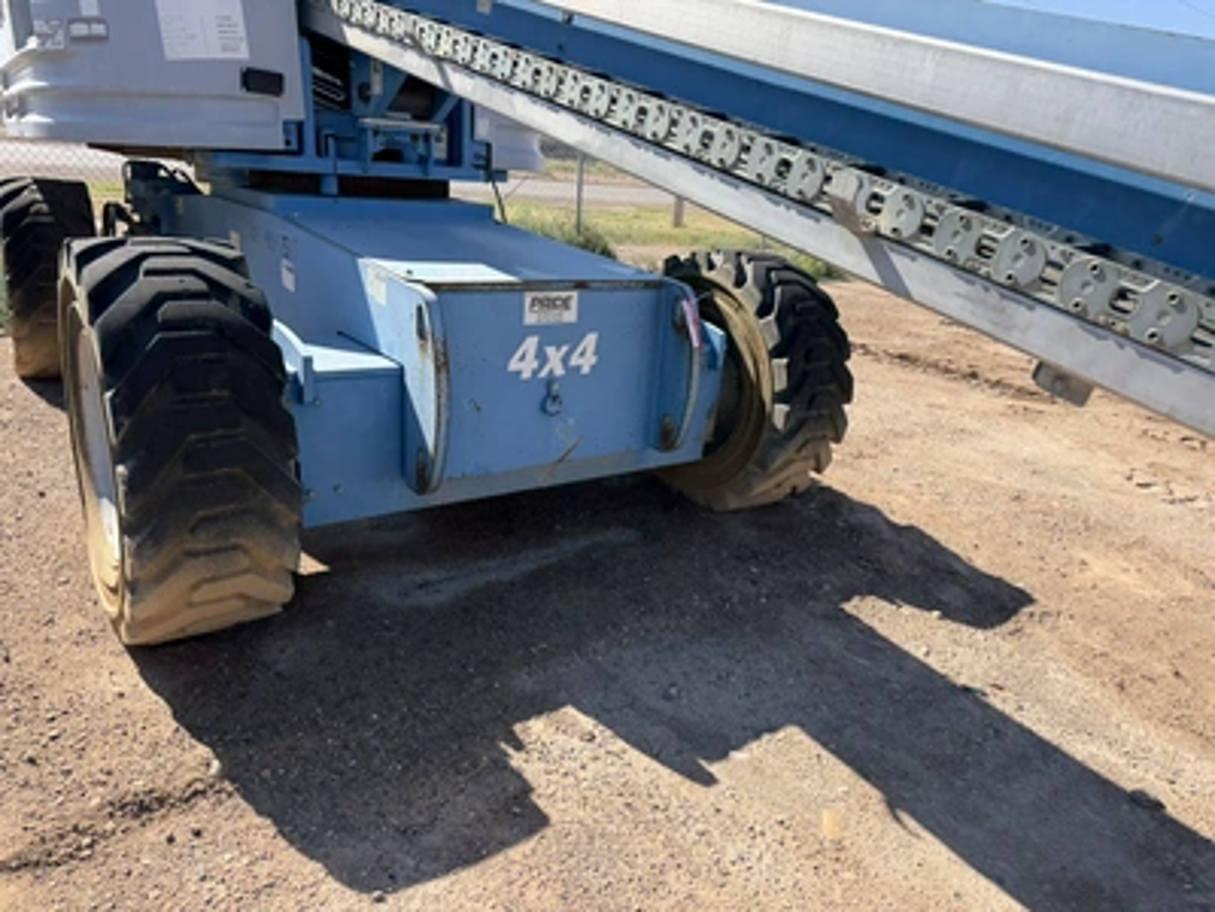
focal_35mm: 24
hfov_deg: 71.6
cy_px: 456
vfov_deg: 56.8
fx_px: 842
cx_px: 608
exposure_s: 1/3953
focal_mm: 6.76
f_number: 1.78
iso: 100
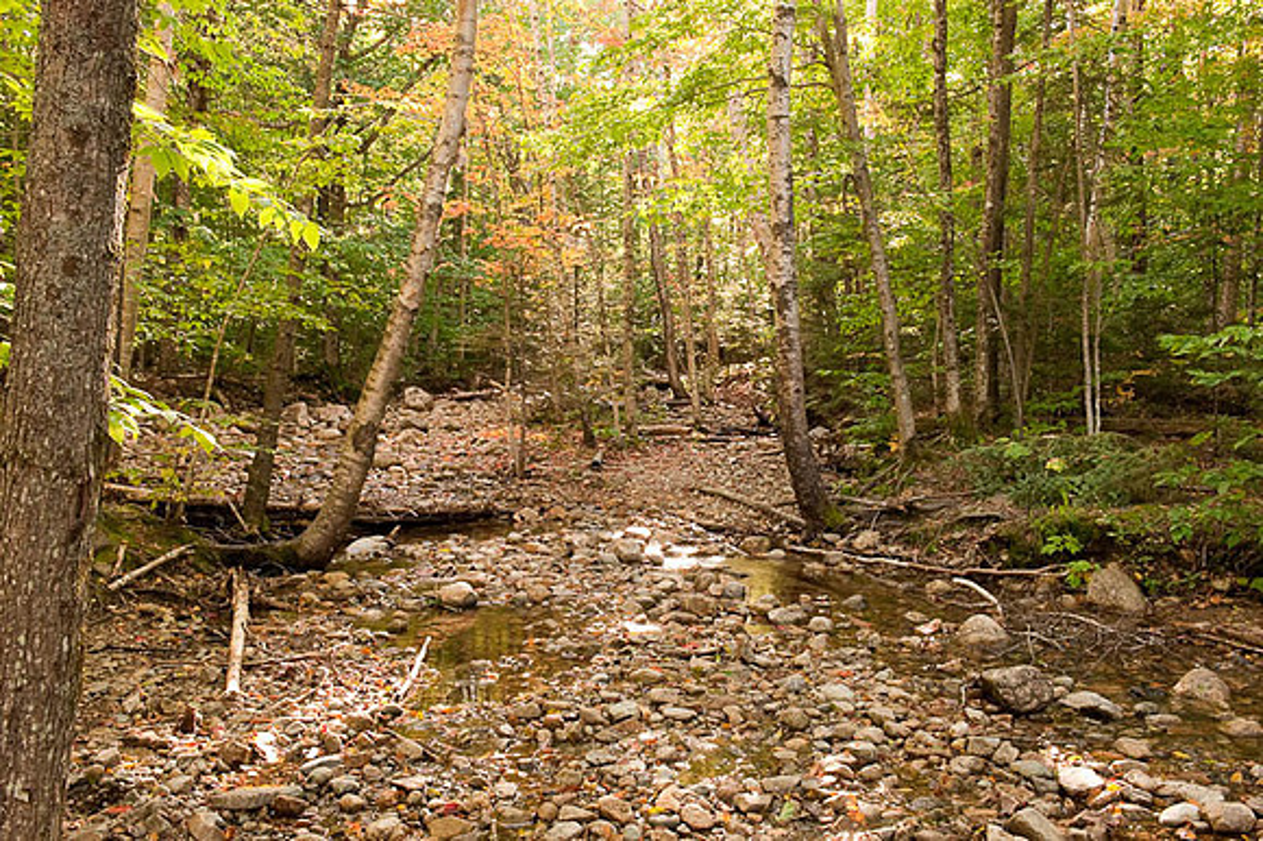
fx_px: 1122
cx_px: 632
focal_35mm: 32
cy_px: 420
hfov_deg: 58.7
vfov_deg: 41.1
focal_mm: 32
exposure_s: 1/6
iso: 800
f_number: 16
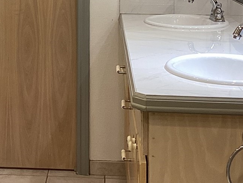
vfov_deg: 14.7
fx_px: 688
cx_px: 33
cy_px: -25
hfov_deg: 19.7
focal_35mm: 98
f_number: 2.4
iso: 80
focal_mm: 3.3
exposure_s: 1/60
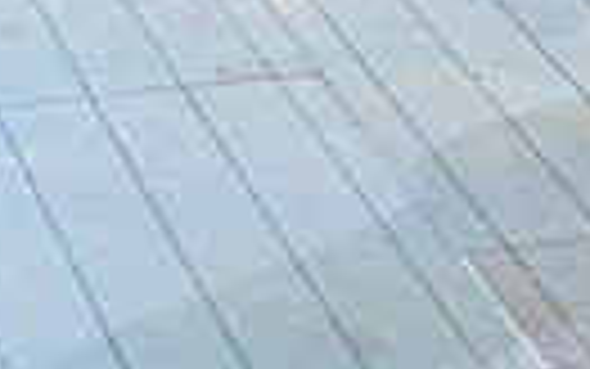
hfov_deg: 7.8
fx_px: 4150
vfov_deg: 4.9
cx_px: 1197
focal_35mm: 258
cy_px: -576
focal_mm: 45
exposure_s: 1/500
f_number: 2.8
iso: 3200
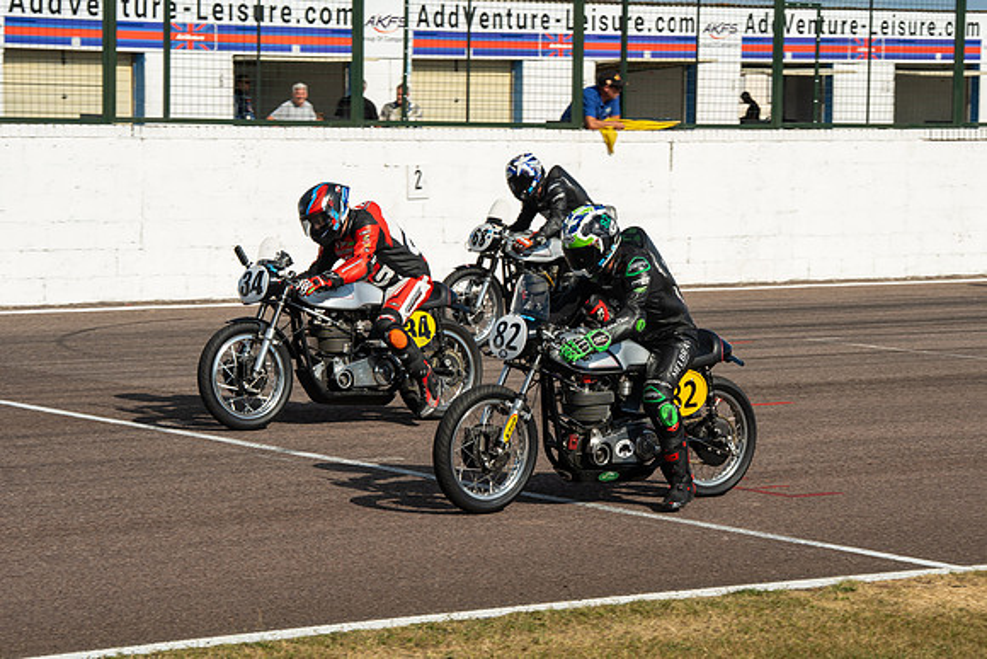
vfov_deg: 10.7
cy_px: 326
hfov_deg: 16.0
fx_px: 3510
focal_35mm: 128
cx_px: 559
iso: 125
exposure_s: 1/320
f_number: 11
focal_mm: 110
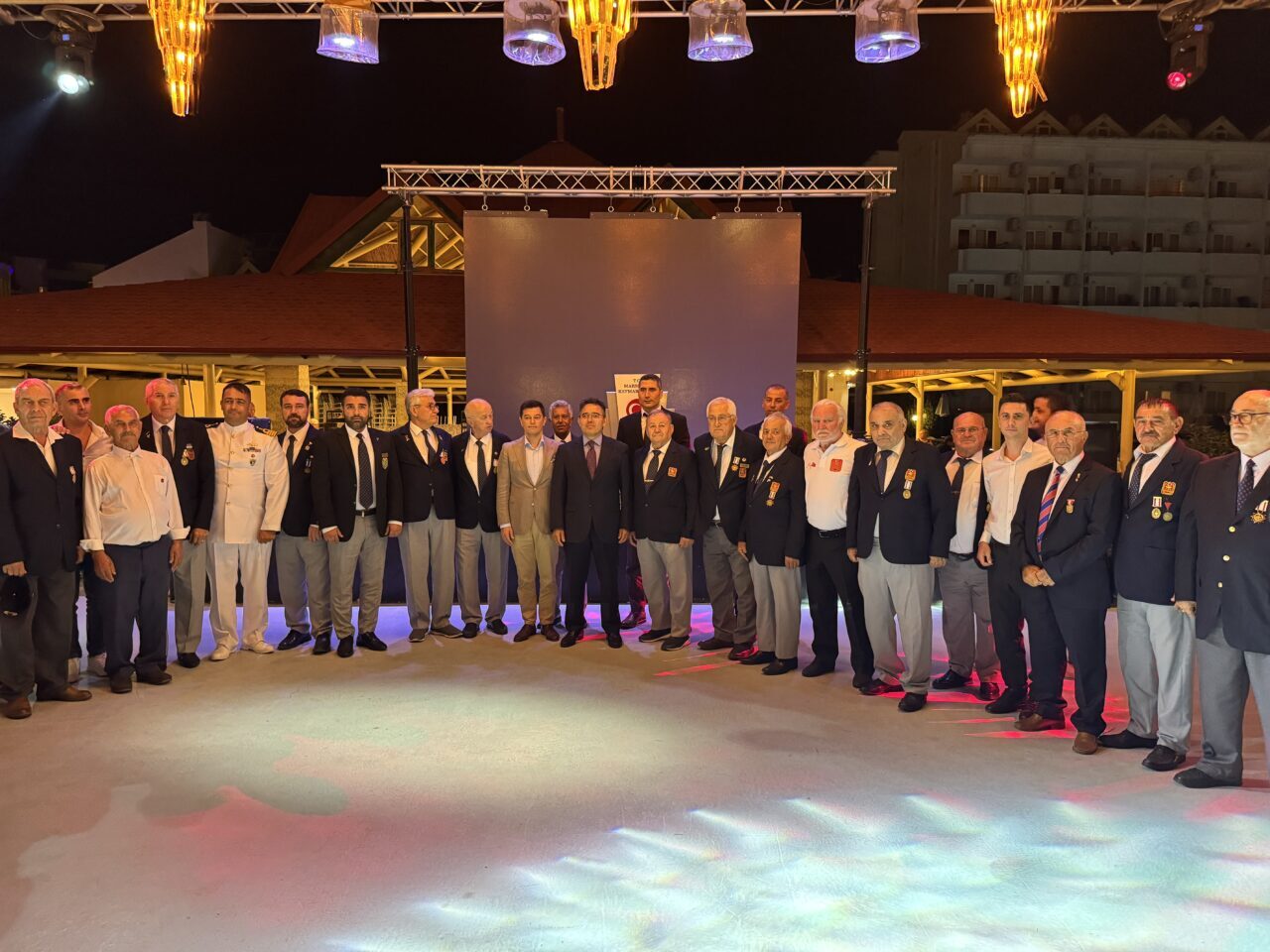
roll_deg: +0.5
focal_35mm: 24
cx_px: 635
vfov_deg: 56.8
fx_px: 881
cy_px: 476
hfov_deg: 71.6
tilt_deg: -4.5
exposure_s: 1/60
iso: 640
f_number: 1.78
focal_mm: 6.76
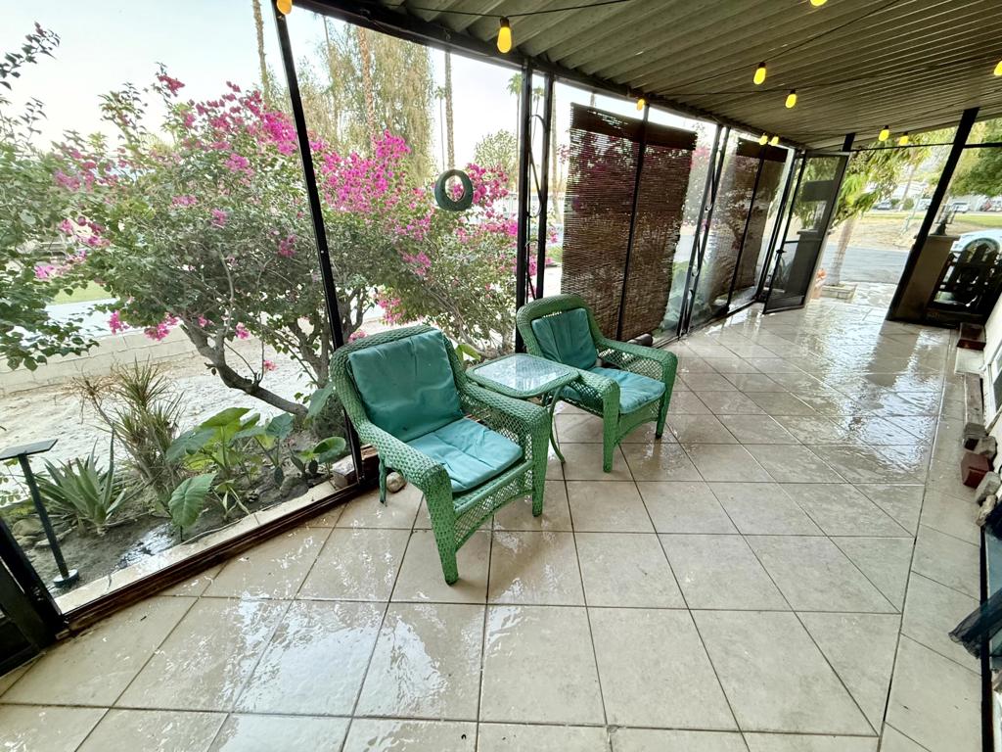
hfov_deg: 102.1
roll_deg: +0.1
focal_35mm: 14
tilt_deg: -25.1
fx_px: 405
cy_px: 376
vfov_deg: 85.7
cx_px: 501
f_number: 2.2
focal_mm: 2.22
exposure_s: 1/62
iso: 320
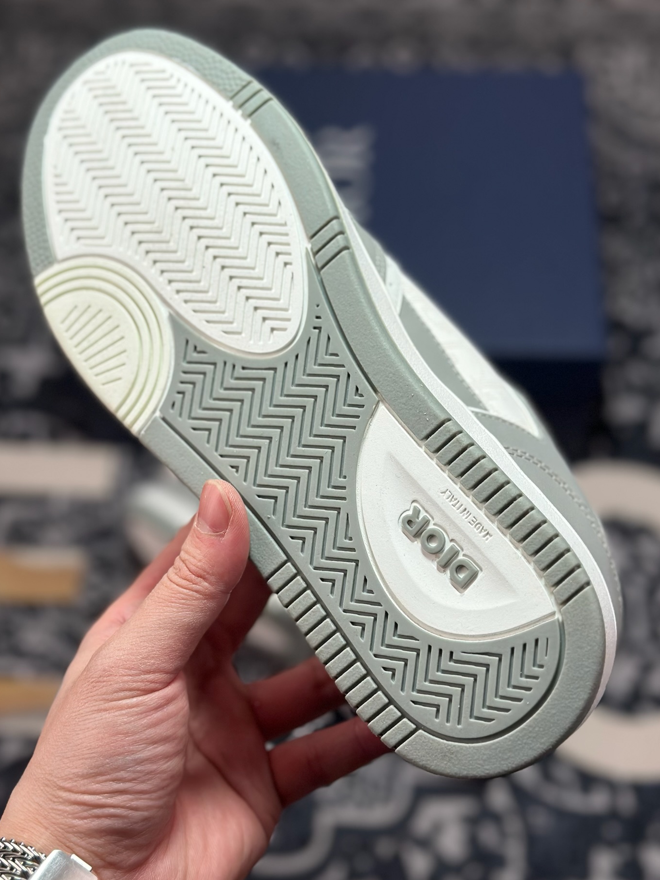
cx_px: 330
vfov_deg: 35.5
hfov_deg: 27.0
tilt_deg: -54.9
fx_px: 1373
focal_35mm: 54
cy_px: 395
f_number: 1.78
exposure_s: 1/1395
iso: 80
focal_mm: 6.86
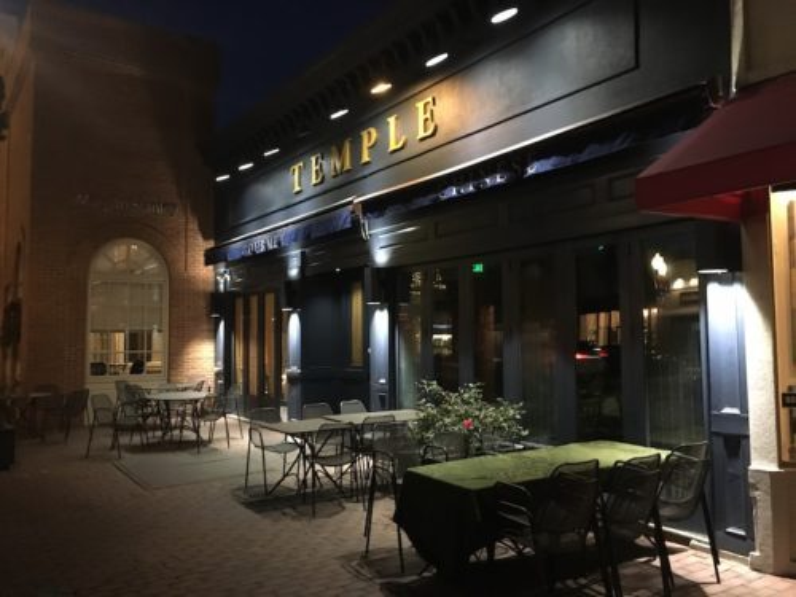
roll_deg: +1.2
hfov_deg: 61.7
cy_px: 298
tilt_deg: +4.1
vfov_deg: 48.2
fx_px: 667
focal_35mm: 29
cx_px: 398
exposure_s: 1/15
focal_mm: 4.15
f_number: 2.2
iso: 320
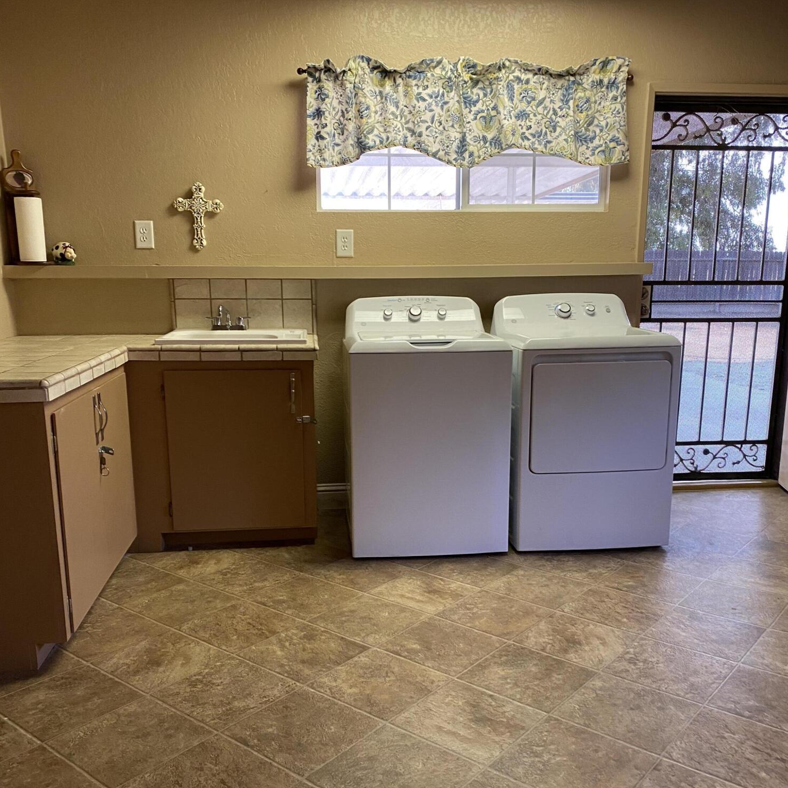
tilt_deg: -13.2
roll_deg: +1.1
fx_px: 798
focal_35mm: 31
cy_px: 460
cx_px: 395
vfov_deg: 52.3
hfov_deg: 52.5
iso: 125
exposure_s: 1/60
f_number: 1.8
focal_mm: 4.25
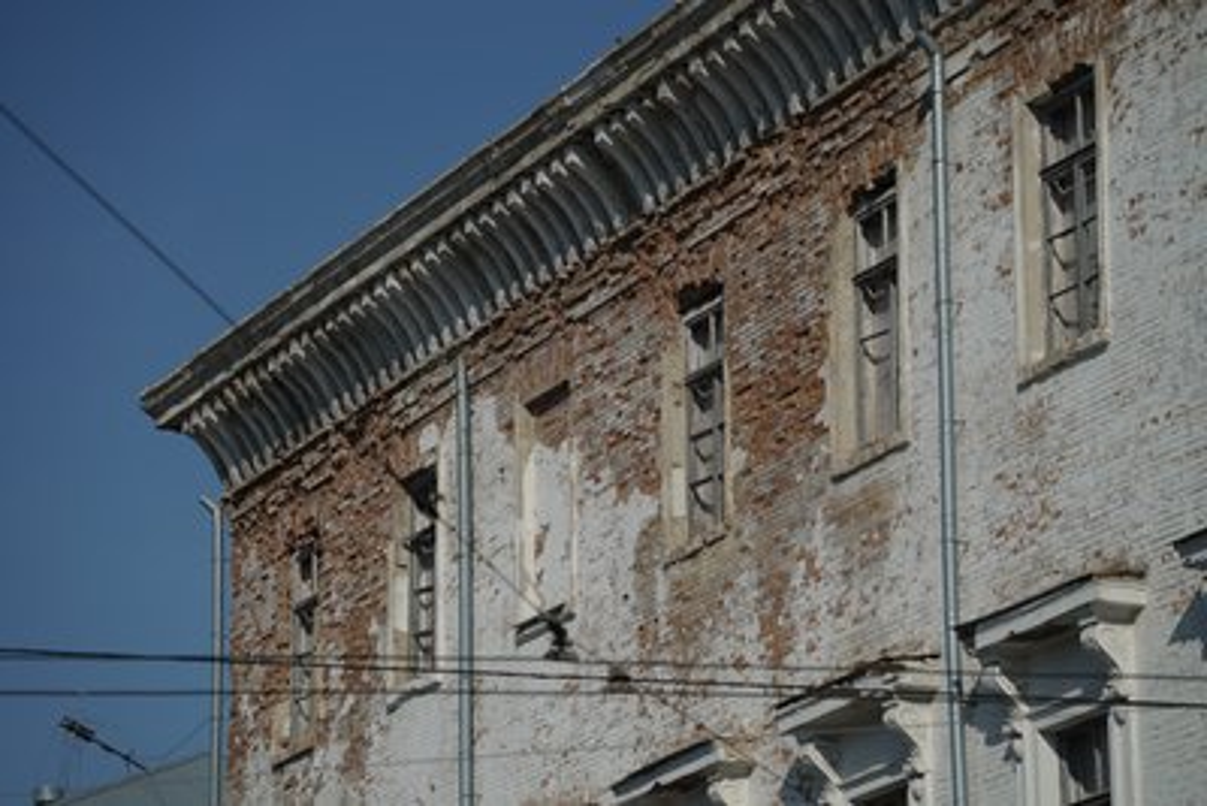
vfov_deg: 9.0
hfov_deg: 13.4
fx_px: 5131
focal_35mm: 153
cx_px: 604
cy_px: 403
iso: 50
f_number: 5.6
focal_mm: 153
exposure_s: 1/1000
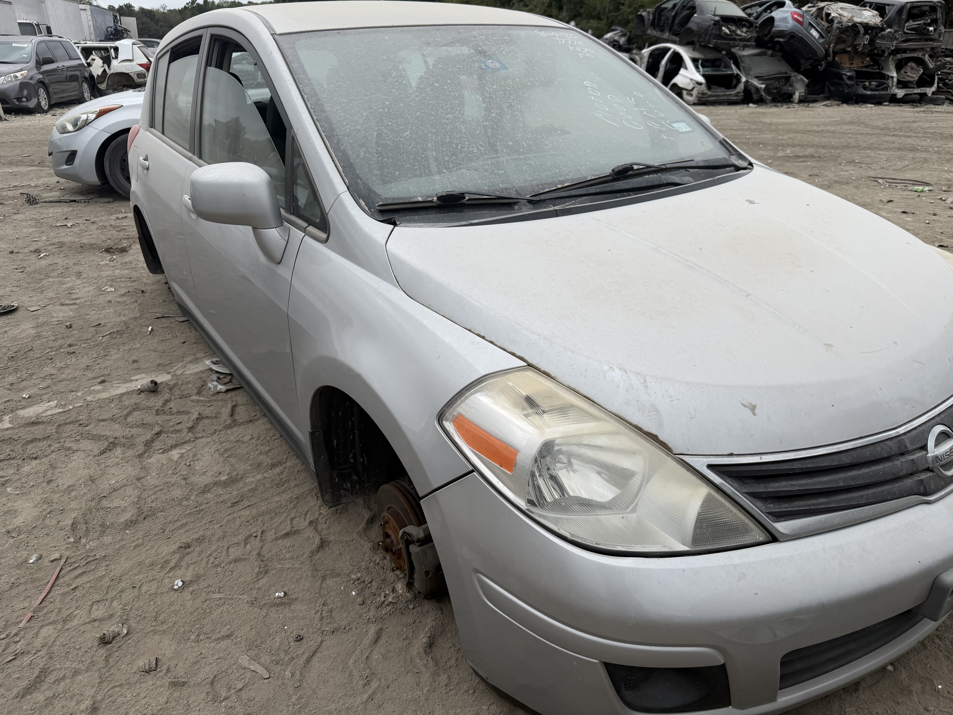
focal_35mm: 24
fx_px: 661
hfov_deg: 71.6
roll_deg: -2.2
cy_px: 358
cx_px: 476
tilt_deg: -25.4
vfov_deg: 56.8
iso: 80
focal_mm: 6.76
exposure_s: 1/4673
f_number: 1.78
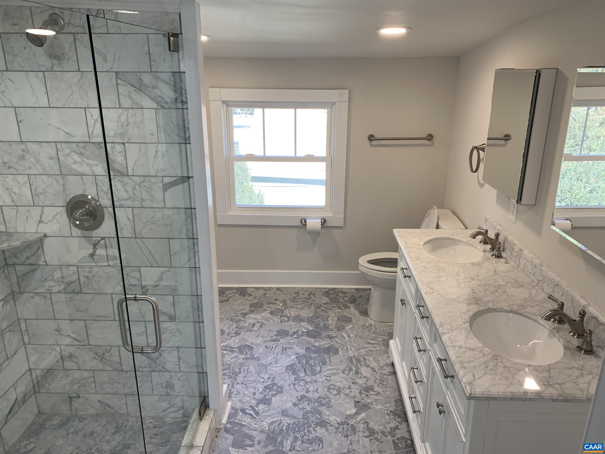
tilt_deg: -17.6
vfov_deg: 53.1
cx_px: 302
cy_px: 227
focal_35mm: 26
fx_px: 454
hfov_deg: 67.3
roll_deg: +0.4
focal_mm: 4.25
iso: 80
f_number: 1.8
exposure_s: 1/120
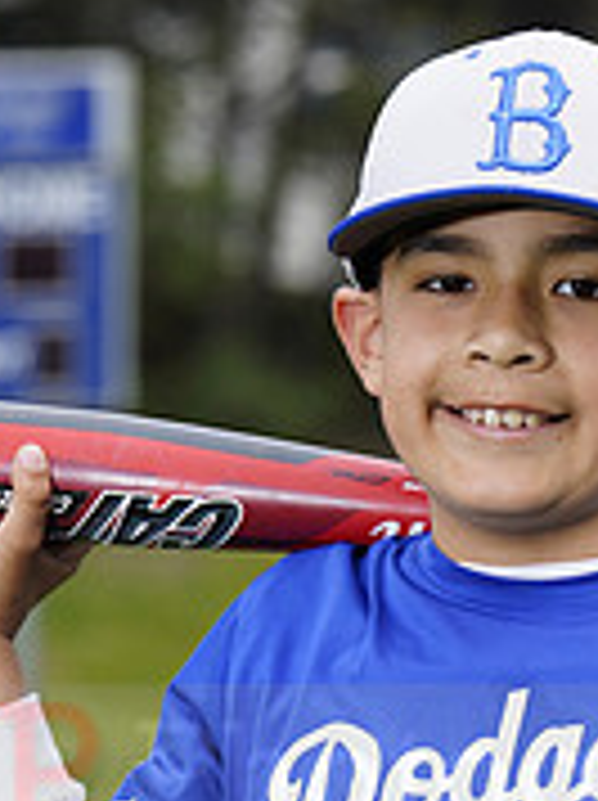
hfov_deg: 3.4
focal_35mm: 442
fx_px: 10205
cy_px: 745
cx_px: 445
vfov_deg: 4.5
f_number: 6.3
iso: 100
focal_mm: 141
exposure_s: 1/250
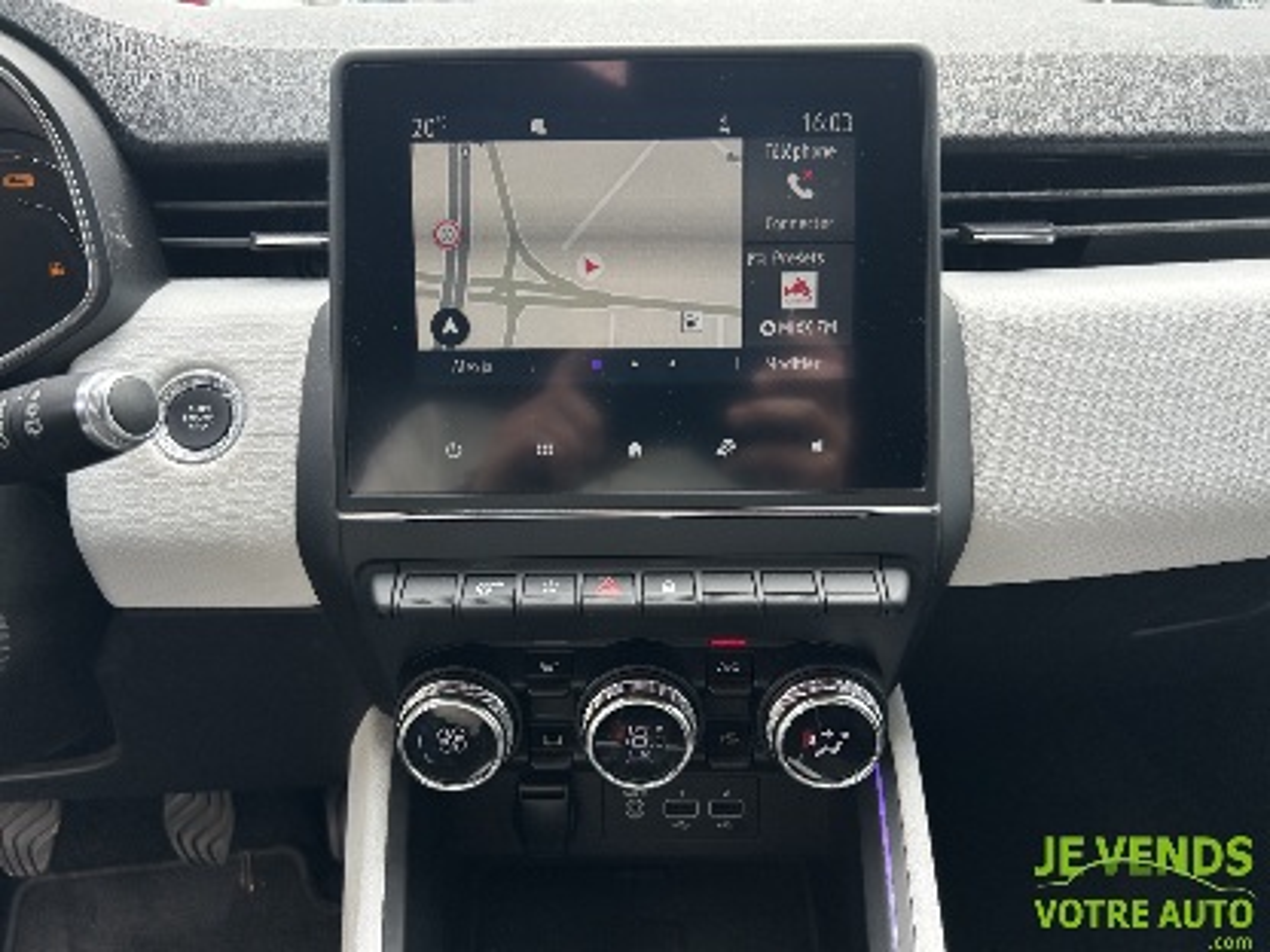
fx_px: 954
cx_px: 635
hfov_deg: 67.3
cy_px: 476
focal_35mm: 26
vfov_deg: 53.1
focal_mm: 5.7
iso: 50
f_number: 1.5
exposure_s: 1/569
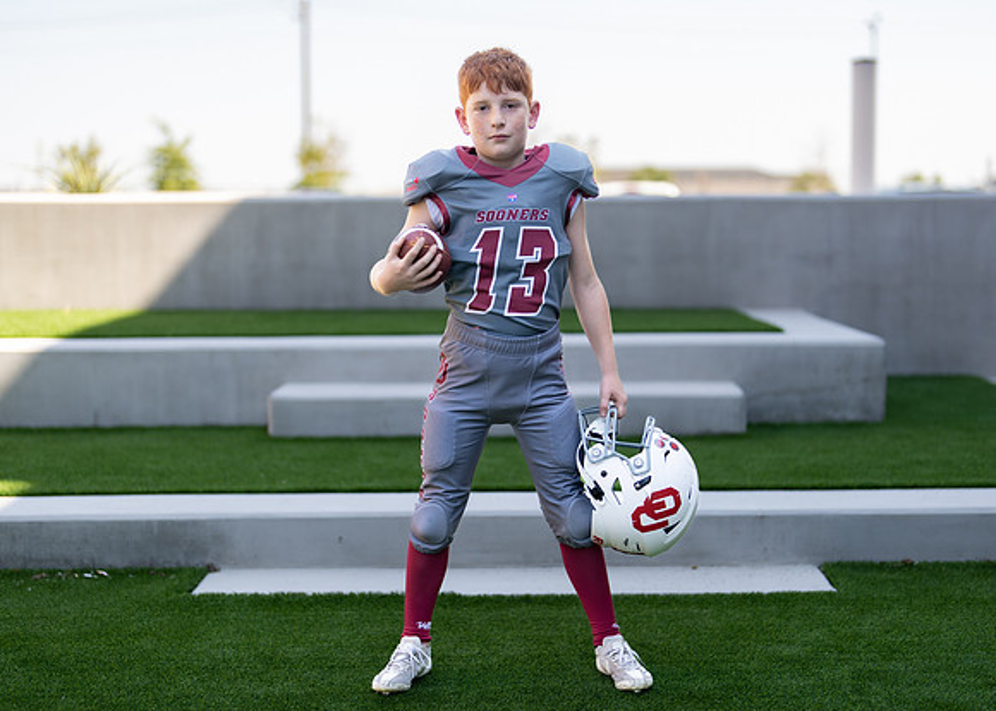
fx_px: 1721
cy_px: 370
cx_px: 544
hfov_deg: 32.3
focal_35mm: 61
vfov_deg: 23.3
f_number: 1.2
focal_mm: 50
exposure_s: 1/2000
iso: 100
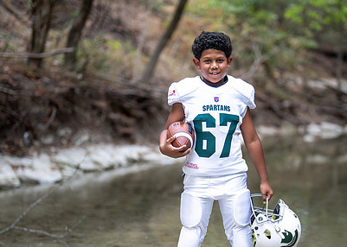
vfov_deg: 15.5
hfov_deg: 21.6
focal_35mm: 92
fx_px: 906
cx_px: 218
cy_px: 156
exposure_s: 1/640
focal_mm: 50
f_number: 1.2
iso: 320
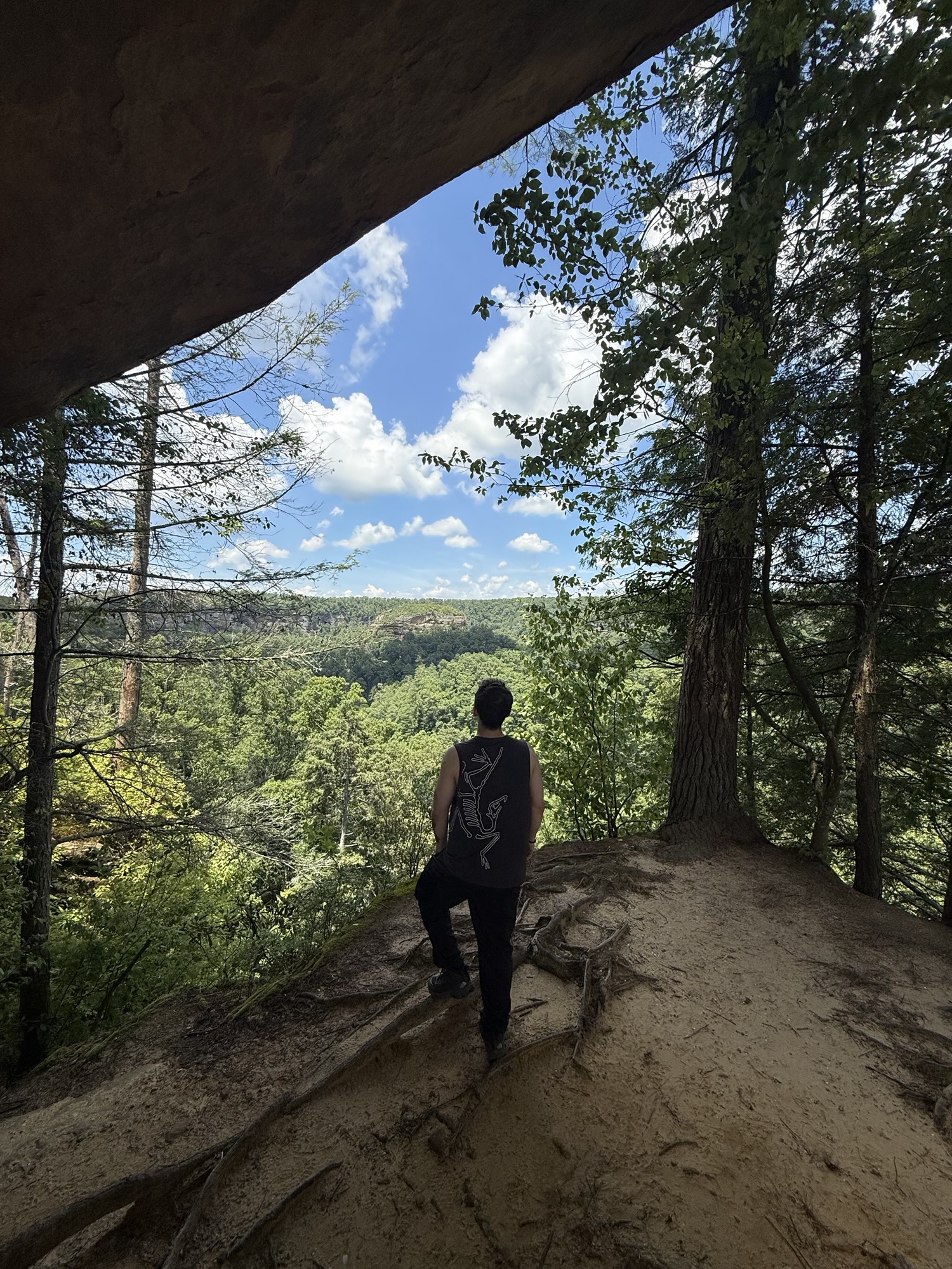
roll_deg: -1.2
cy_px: 634
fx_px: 513
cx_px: 476
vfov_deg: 102.1
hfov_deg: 85.7
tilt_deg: +0.0
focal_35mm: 14
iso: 50
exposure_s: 1/1901
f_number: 2.2
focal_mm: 2.22
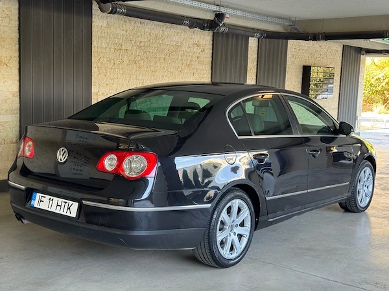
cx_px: 194
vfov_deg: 30.3
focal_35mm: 48
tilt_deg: -6.9
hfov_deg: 39.7
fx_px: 539
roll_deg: -1.8
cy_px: 146
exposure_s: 1/65
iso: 100
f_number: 1.78
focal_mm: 6.76
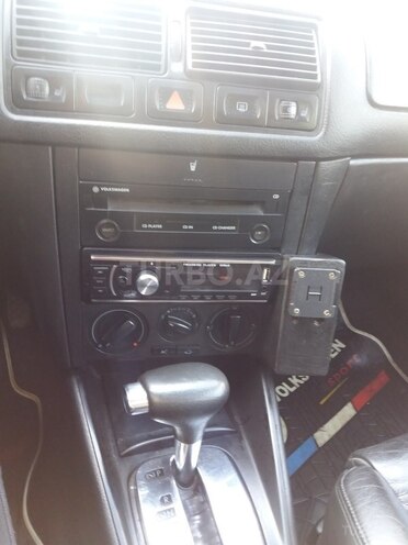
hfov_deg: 49.7
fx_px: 440
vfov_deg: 63.4
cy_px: 272
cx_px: 204
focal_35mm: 28
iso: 160
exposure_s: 1/17
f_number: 1.9
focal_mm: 3.7
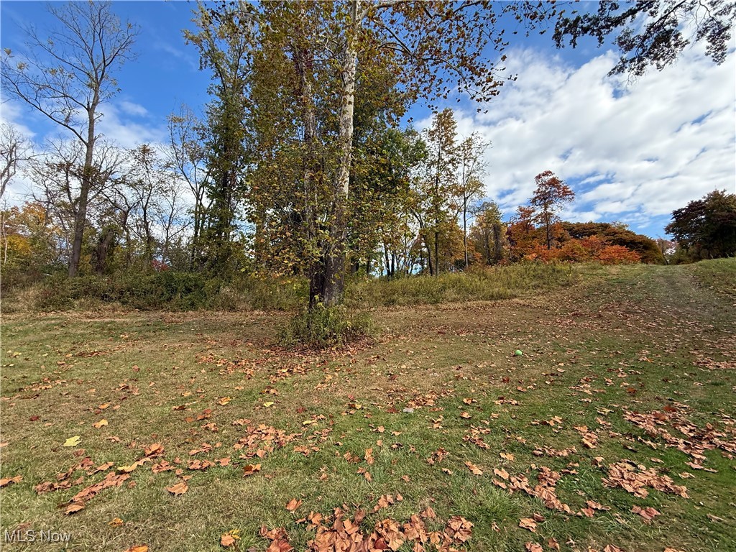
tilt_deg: +9.4
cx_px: 368
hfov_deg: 102.1
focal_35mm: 14
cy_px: 276
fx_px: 298
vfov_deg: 85.7
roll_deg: -1.1
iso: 64
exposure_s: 1/789
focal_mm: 2.22
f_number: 2.2
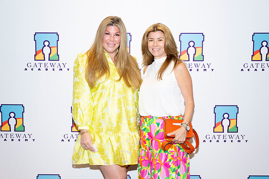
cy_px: 90
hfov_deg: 38.9
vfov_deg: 26.5
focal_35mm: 51
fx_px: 381
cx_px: 134
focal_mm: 51
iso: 800
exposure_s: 1/160
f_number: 5.6
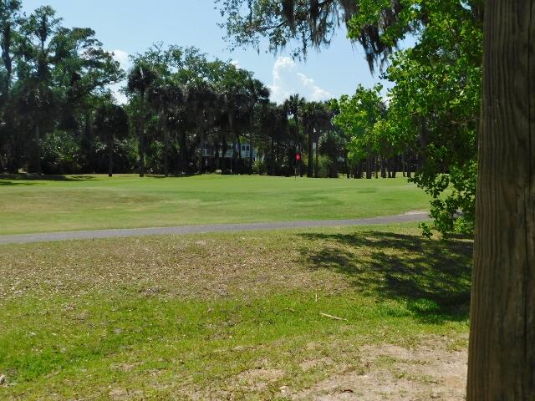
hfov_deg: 51.4
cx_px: 268
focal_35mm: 36
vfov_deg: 39.7
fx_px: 556
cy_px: 200
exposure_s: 1/500
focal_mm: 6.3
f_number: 7
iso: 125
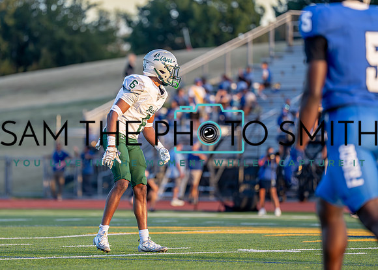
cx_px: 153
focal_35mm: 275
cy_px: 126
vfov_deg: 5.2
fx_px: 2949
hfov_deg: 7.3
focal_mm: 200
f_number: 2.8
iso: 500
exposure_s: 1/1250
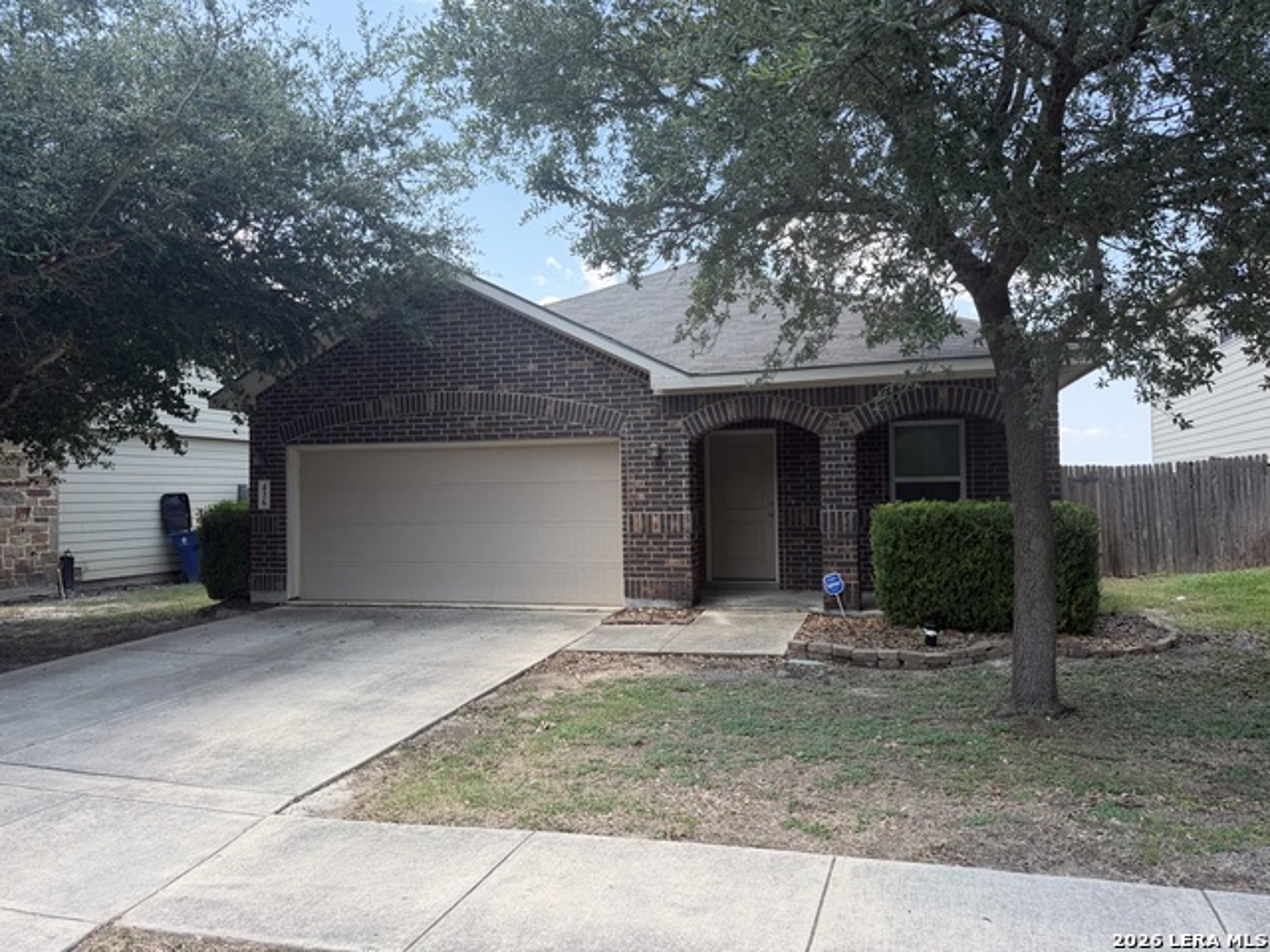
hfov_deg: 71.6
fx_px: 881
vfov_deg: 56.8
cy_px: 476
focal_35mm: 24
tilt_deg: +0.2
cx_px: 635
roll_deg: +1.5
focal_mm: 6.76
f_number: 1.78
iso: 100
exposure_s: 1/1437
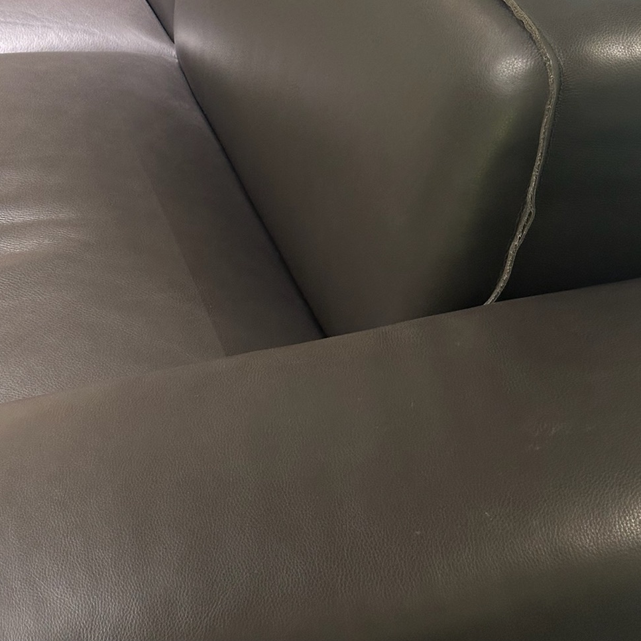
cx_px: 324
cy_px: 45
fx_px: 1655
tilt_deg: -24.7
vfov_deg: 21.4
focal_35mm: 79
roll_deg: +0.3
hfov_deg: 21.9
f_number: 1.78
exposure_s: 1/36
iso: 400
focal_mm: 6.86
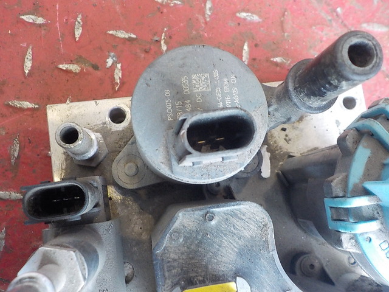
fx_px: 337
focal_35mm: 30
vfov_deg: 46.8
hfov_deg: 60.0
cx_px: 194
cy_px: 146
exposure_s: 1/25
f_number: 3.3
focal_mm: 4.1
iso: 400
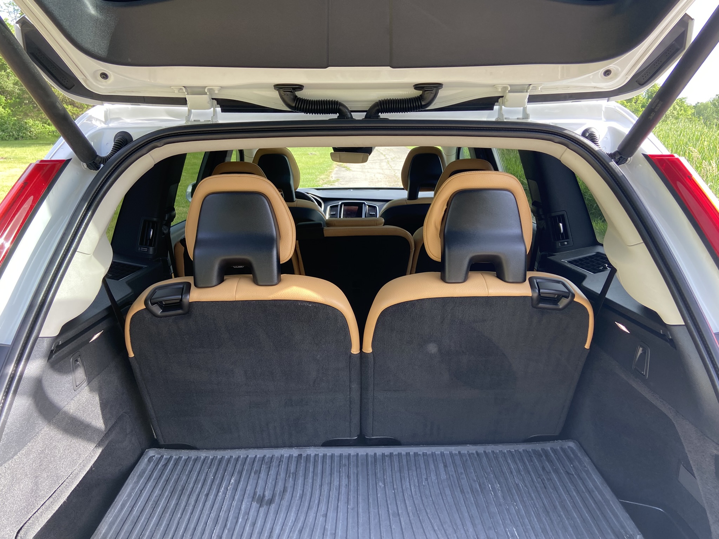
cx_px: 360
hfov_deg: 67.3
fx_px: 540
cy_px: 270
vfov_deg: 53.1
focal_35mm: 26
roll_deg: -1.4
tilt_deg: -15.1
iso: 32
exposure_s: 1/123
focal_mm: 4.25
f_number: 1.8
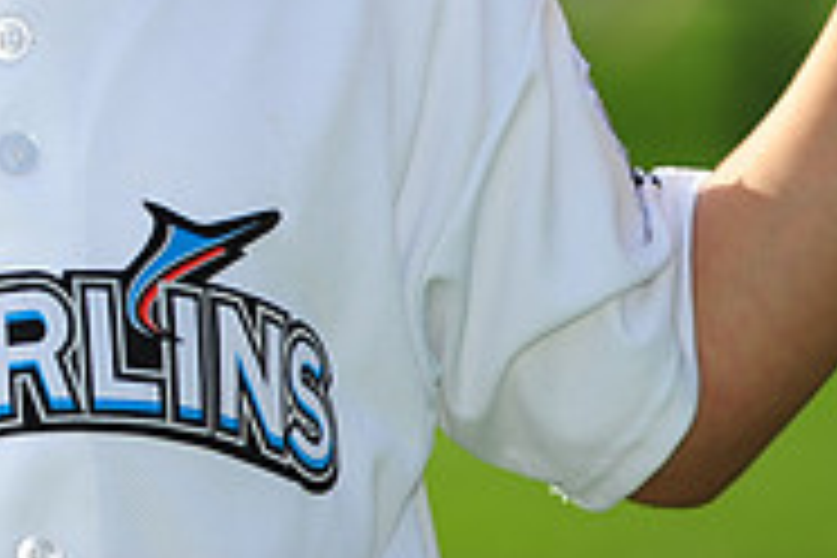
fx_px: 14507
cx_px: -122
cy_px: -292
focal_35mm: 624
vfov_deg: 2.2
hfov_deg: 3.3
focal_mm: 200
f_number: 4.5
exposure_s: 1/1250
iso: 200
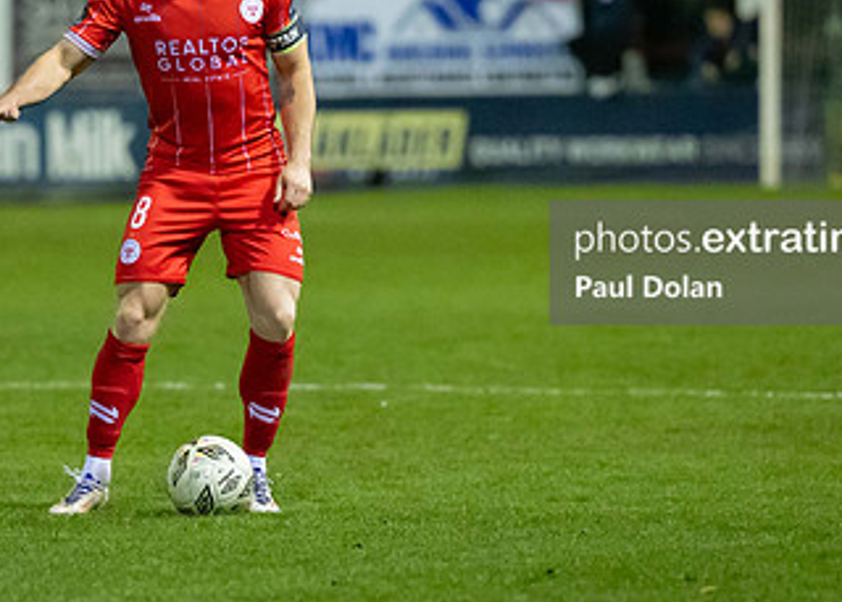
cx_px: 223
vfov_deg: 2.7
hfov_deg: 3.8
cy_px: 260
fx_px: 12563
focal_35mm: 525
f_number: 3.2
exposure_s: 1/1250
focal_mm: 200
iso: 8000
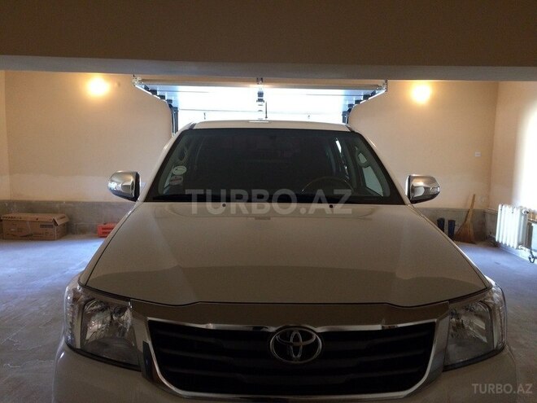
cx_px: 268
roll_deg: +0.1
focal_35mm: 29
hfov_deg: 61.7
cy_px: 202
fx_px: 450
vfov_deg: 48.2
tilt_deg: -6.9
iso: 250
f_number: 2.2
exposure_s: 1/33
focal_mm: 4.15
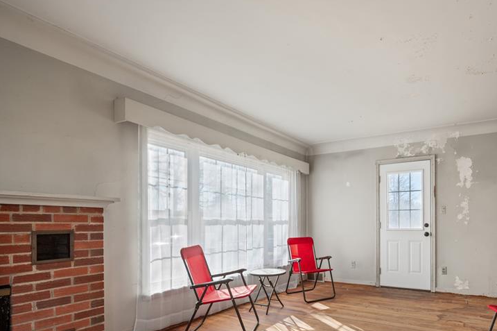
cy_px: 218
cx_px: 331
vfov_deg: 60.5
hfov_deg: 81.2
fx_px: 276
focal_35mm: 20
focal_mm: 14
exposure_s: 1/6
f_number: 11
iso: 100
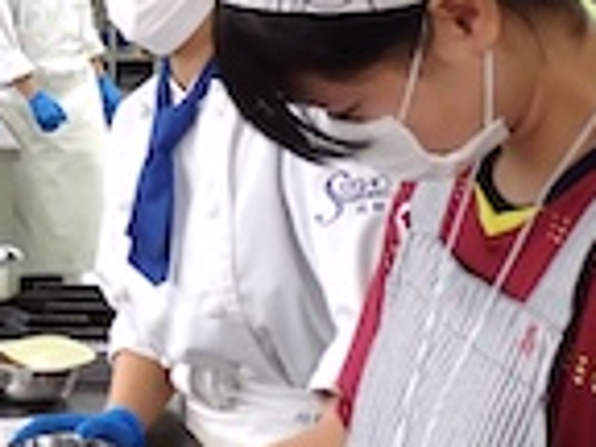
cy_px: 174
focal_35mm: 89
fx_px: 1532
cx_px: -186
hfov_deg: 20.1
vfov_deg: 16.6
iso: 160
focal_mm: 5.79
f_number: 2.4
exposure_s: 1/125
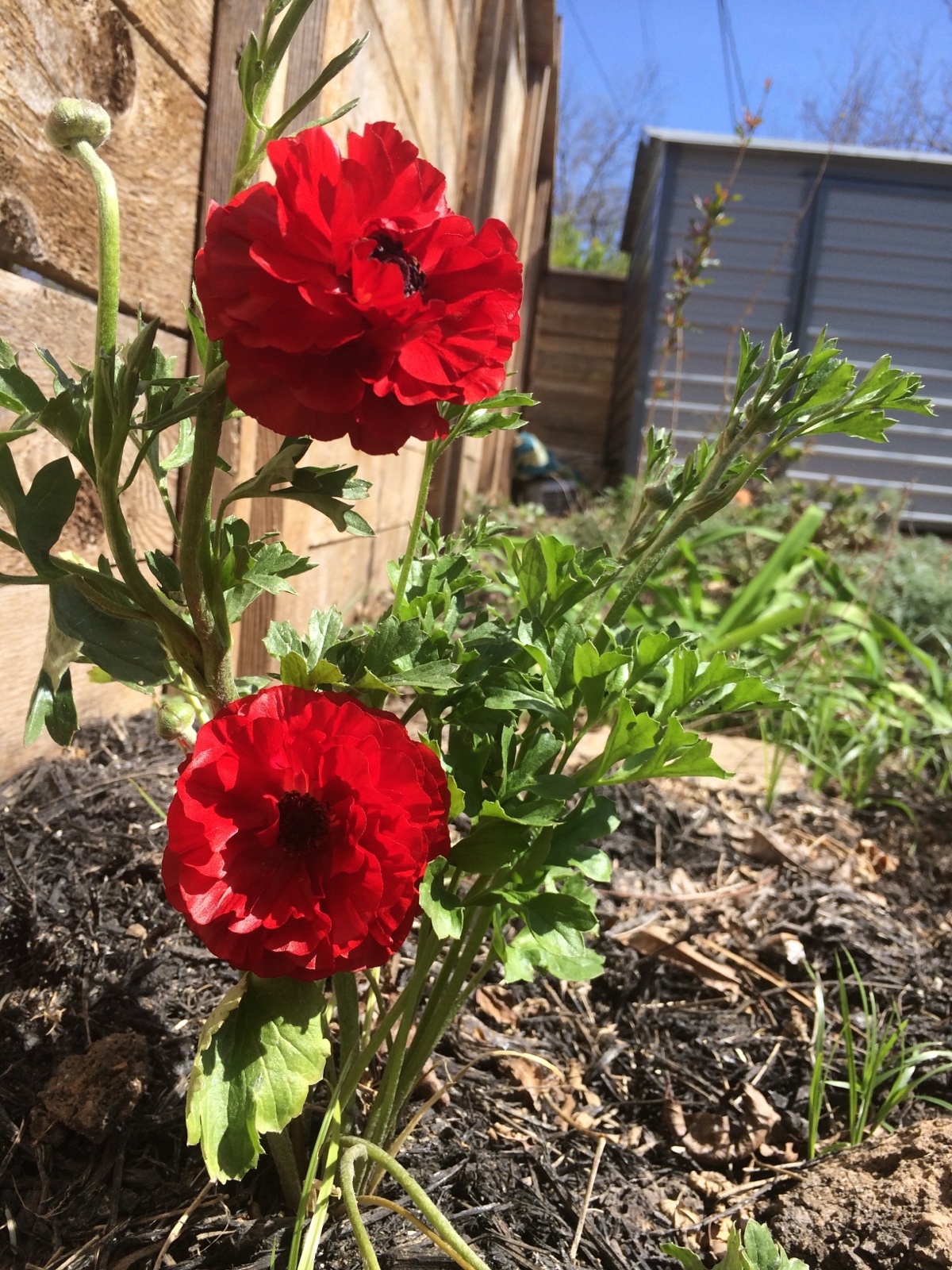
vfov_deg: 60.0
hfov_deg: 46.8
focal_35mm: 30
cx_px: 476
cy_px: 635
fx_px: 1100
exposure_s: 1/1282
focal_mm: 4.12
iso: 40
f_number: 2.2
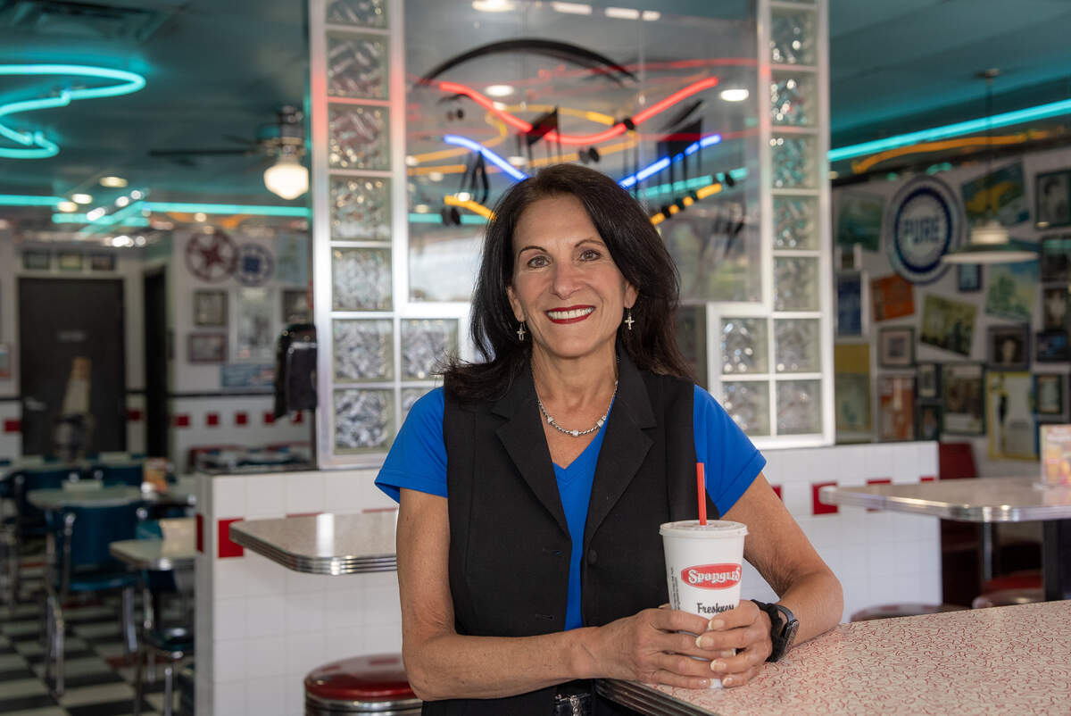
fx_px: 1459
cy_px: 358
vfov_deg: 27.6
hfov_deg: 40.3
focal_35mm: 49
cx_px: 536
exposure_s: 1/250
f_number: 4
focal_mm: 49
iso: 640
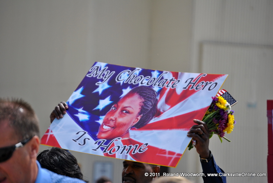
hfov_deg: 9.4
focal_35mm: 218
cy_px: 92
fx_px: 1652
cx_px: 136
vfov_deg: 6.3
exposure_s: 1/1250
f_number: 5
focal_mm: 145
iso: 200
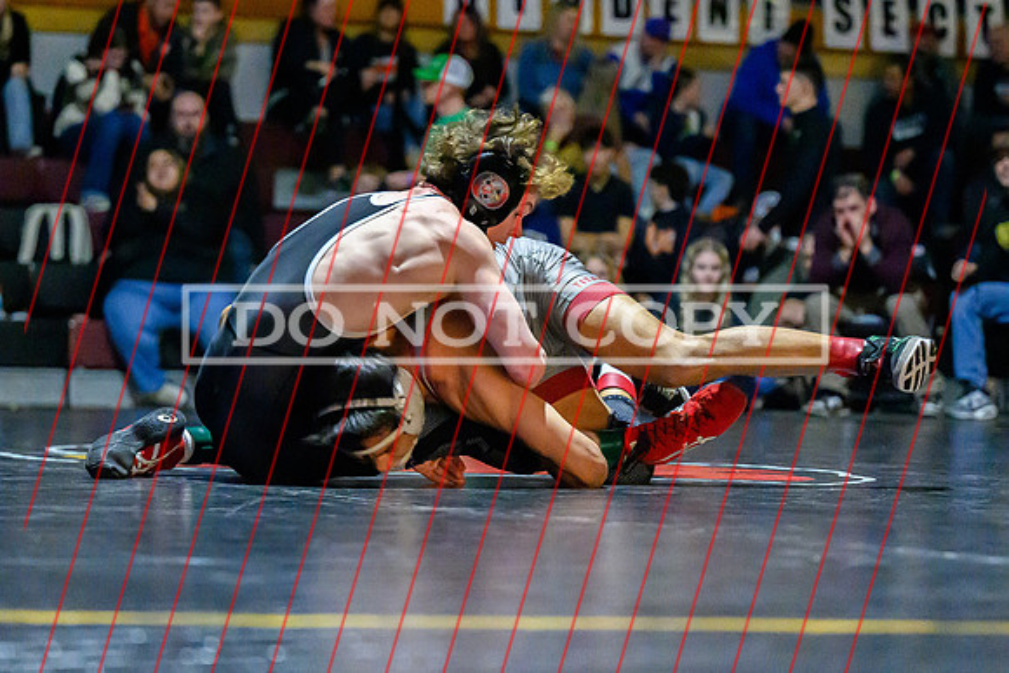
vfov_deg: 11.3
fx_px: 3415
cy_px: 392
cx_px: 480
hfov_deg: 16.8
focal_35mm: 122
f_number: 2.8
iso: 20000
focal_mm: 82
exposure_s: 1/640
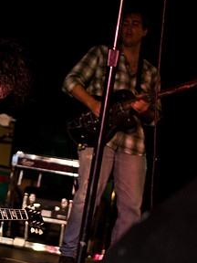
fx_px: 660
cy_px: 169
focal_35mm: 87
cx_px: -42
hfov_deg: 16.3
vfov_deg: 22.4
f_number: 1.8
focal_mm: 30
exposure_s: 1/160
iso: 1000
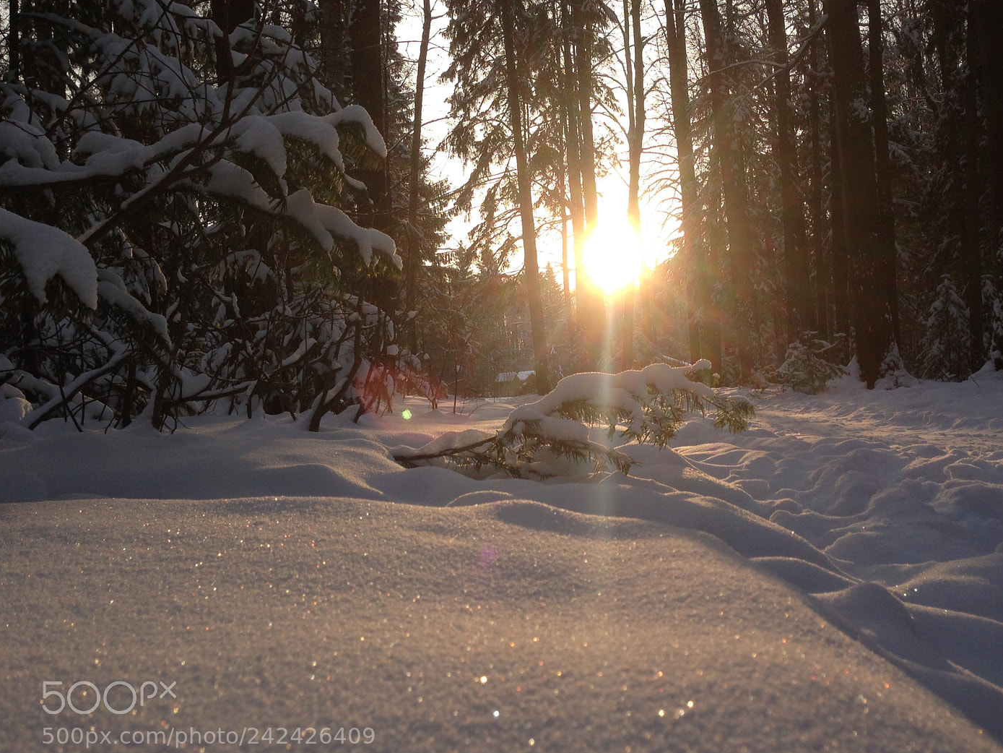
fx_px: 1101
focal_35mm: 38
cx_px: 575
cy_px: 359
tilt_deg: +3.0
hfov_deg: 48.8
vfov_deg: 37.7
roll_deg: +2.8
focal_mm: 4.12
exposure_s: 1/889
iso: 50
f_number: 2.4
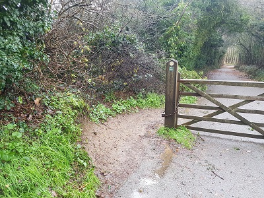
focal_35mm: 26
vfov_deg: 53.1
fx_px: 198
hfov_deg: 67.3
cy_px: 99
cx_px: 132
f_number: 1.7
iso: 100
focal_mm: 4.2
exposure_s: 1/50
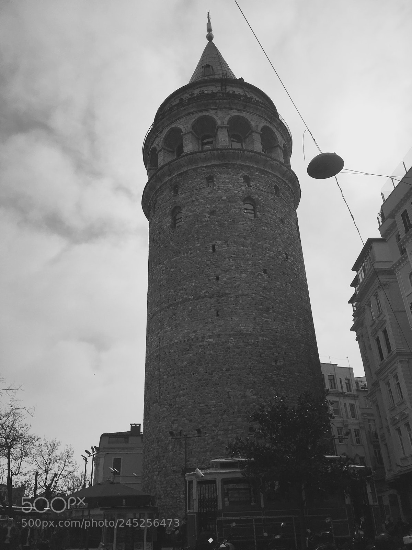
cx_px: 206
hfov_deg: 48.2
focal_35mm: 29
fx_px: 460
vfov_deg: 61.7
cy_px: 275
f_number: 2.2
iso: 25
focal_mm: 4.15
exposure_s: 1/5495
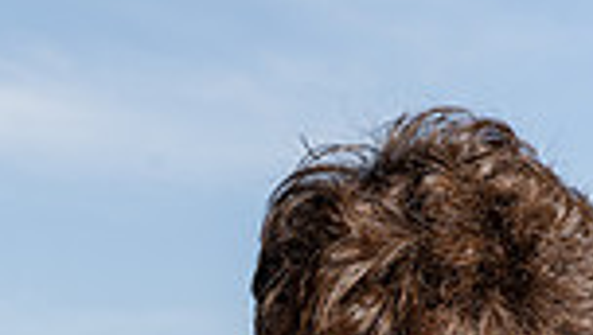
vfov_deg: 7.1
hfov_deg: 13.3
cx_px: 320
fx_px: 2535
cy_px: 802
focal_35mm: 161
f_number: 8
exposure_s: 1/250
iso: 160
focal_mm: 52
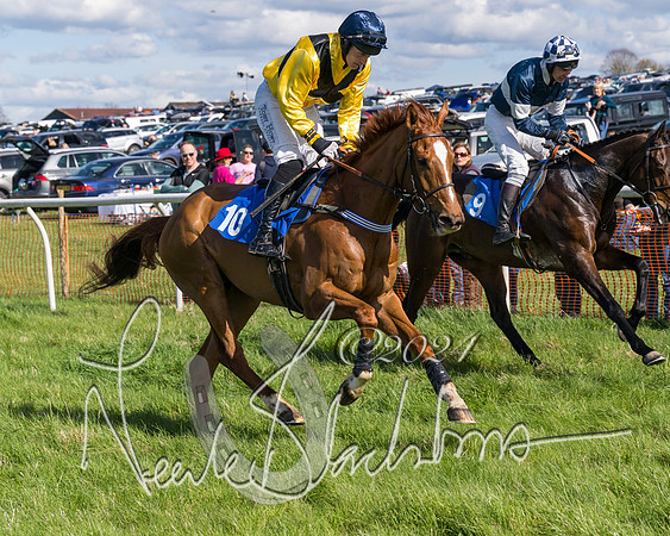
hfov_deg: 16.2
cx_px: 402
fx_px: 2345
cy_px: 268
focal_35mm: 118
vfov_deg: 13.0
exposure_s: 1/2000
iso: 400
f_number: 5.6
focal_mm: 70
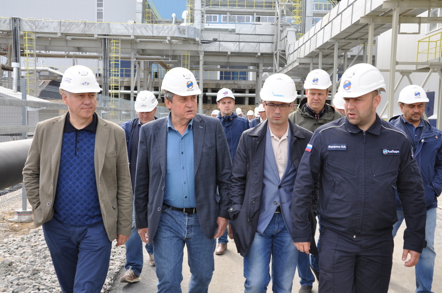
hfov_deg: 49.6
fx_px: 478
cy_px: 146
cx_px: 221
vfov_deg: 34.1
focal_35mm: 39
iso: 400
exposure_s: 1/250
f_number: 8
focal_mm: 26
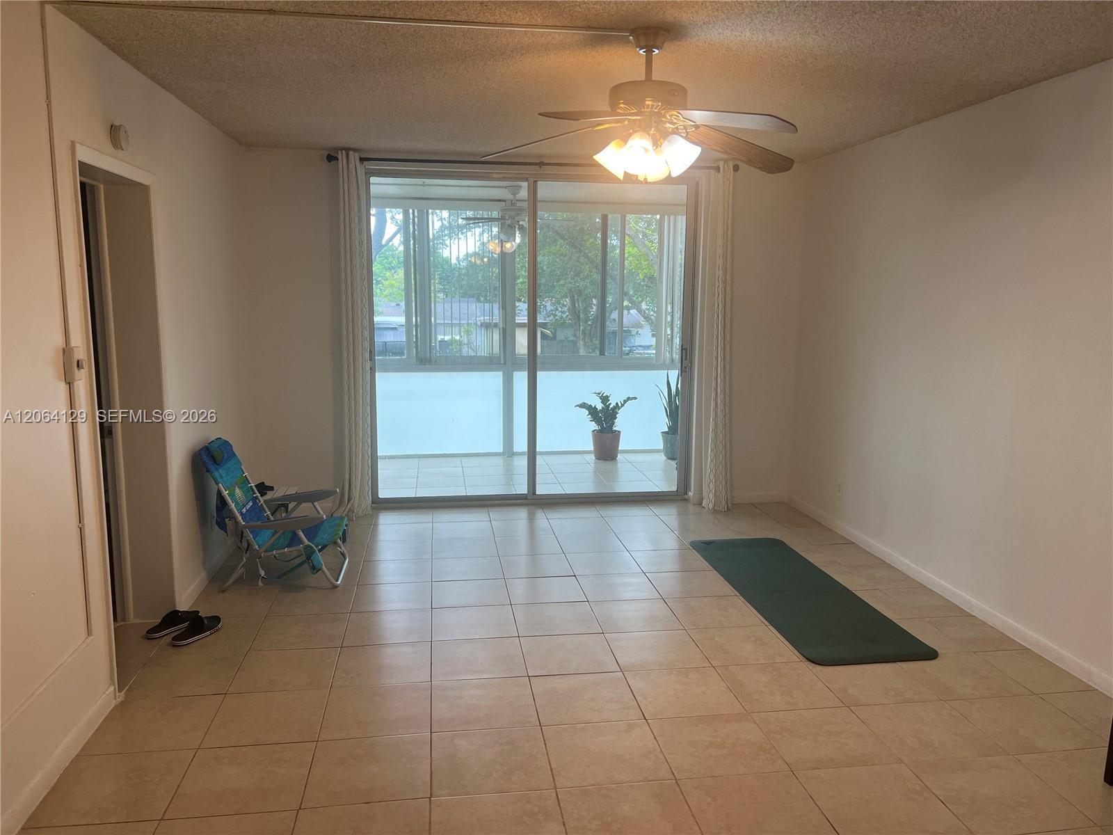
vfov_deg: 53.1
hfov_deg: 67.3
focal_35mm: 26
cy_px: 418
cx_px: 556
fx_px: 836
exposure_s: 1/120
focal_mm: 5.7
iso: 64
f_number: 1.5
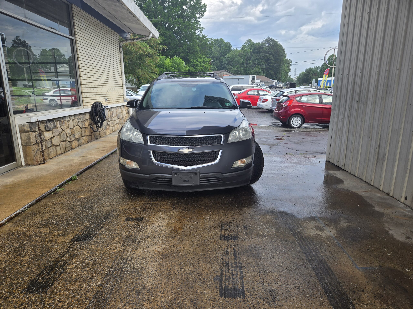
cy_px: 154
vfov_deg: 58.9
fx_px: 274
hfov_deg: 73.9
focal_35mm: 23
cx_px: 206
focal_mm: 5.4
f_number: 1.8
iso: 25
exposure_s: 1/654
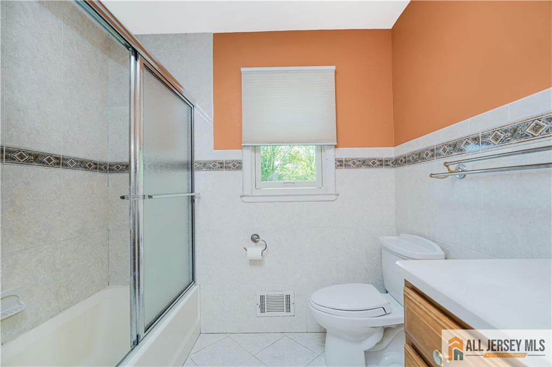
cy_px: 184
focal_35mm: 16
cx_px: 276
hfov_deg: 96.8
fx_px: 245
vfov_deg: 73.7
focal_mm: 16
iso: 64
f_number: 4.5
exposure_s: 1/40
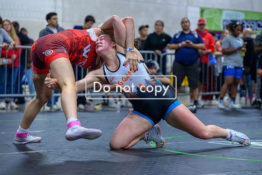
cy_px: 89
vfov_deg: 12.5
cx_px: 143
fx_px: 796
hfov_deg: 18.7
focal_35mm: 109
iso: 10000
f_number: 2.8
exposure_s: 1/640
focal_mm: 90
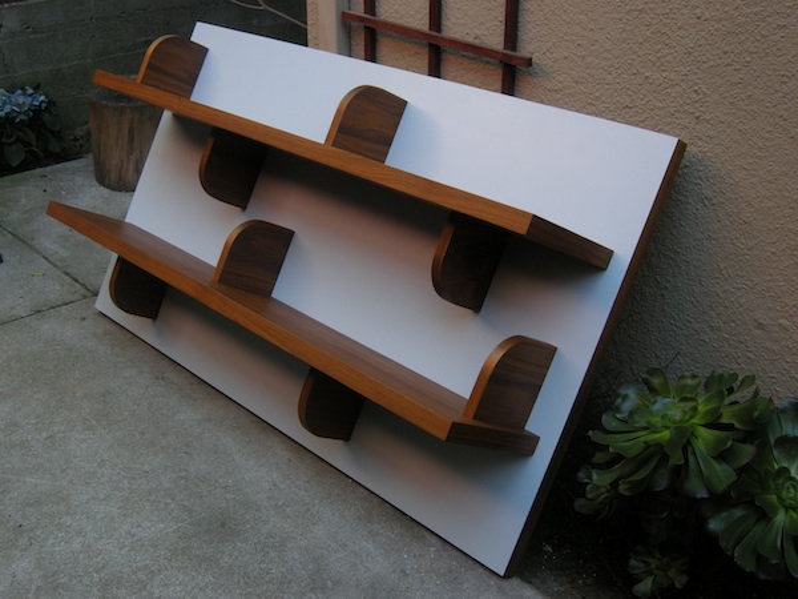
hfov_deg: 40.4
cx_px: 399
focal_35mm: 47
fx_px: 1083
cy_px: 300
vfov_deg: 30.9
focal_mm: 10.1
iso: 132
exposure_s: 1/61.2
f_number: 3.4
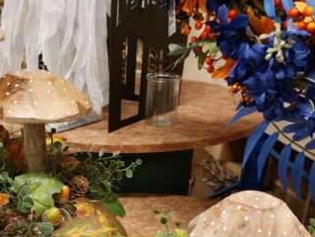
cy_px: 237
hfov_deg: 37.6
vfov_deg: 27.4
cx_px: 95
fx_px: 455
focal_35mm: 50
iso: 400
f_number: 1.8
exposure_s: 1/33
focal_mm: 5.23
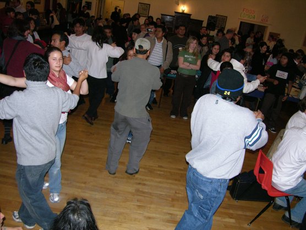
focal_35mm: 35
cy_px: 115
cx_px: 153
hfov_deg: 52.6
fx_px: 309
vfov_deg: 40.7
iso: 200
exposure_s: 1/60.1
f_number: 2.8
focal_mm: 8.9
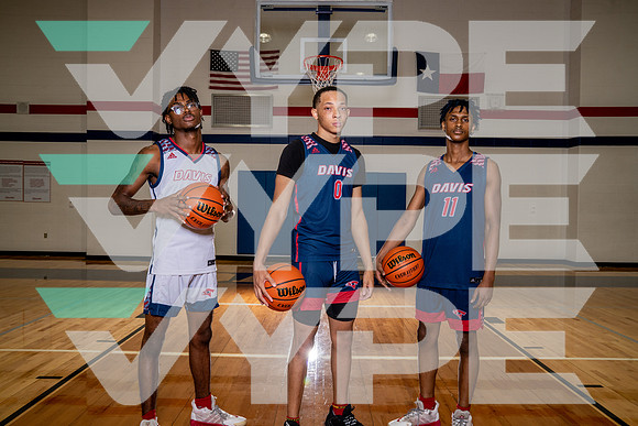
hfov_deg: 65.5
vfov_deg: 46.4
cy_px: 213
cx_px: 319
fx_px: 496
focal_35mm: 28
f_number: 9
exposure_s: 1/200
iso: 800
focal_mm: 28
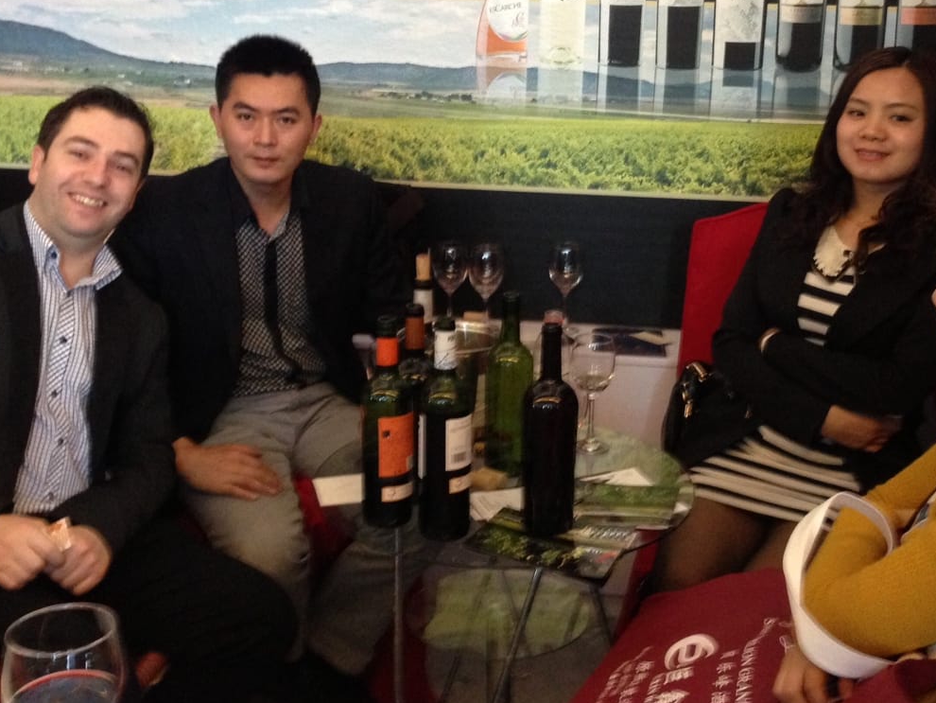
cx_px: 502
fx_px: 1352
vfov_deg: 28.9
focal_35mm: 50
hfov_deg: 38.2
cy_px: 216
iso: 400
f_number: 2.4
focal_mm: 4.13
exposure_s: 1/15
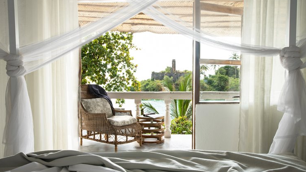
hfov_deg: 54.0
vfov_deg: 31.9
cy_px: 94
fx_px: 300
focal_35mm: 37
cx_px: 152
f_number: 13
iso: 100
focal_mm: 35
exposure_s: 1/15
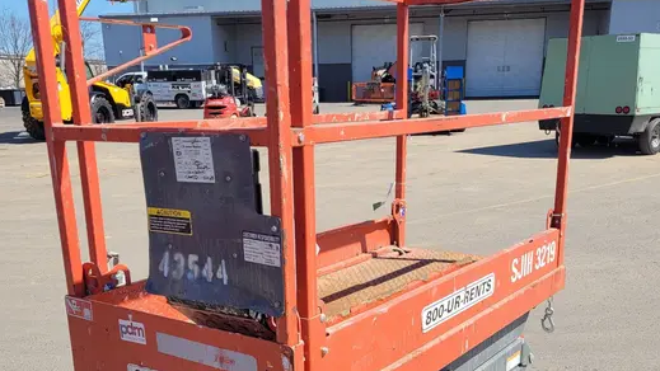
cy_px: 308
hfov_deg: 50.5
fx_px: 700
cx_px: 324
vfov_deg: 28.9
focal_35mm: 40
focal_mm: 5.4
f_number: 1.8
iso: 40
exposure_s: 1/2198
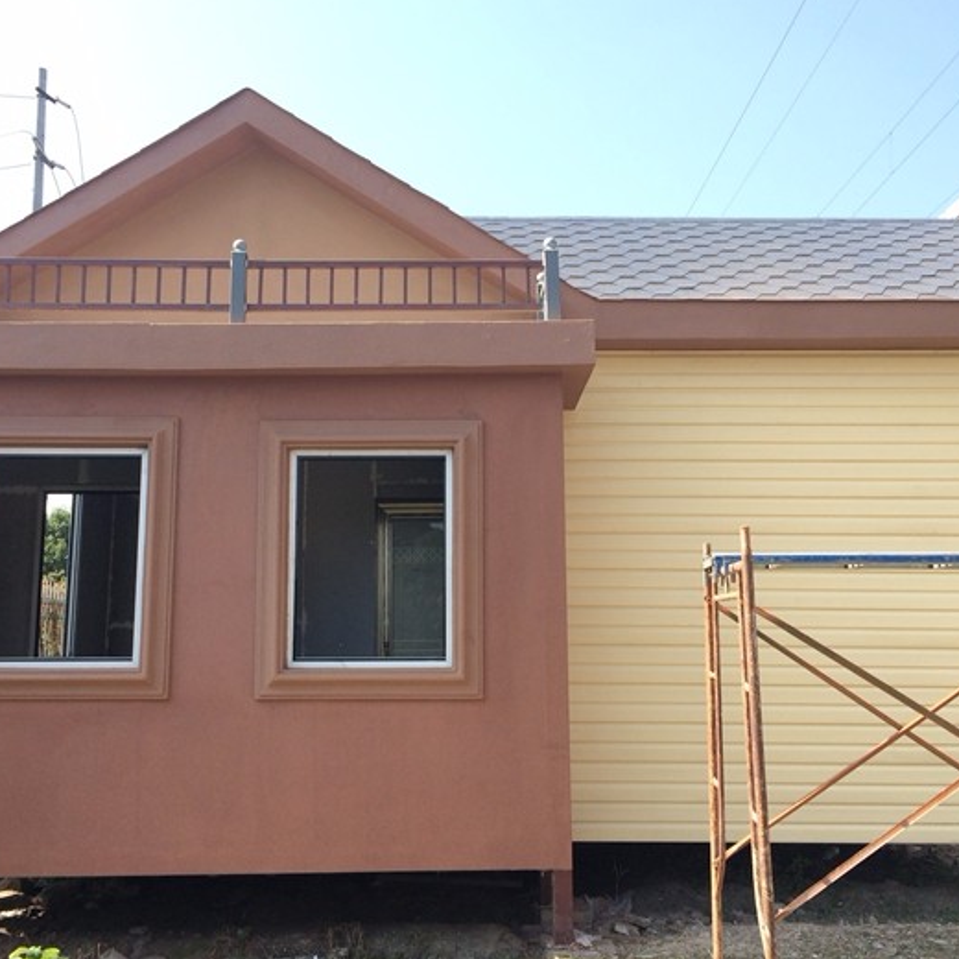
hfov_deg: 44.9
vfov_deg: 44.9
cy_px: 477
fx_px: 1160
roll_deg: +0.5
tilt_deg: +8.1
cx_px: 465
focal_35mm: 37
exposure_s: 1/695
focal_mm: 4.15
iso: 32
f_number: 2.2
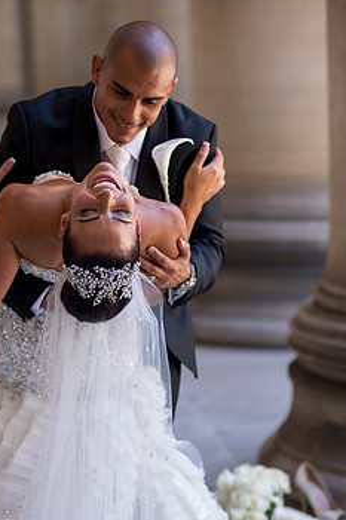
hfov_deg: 9.5
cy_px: 272
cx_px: 141
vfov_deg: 14.3
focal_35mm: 144
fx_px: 2078
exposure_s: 1/400
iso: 500
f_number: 3.2
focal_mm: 112
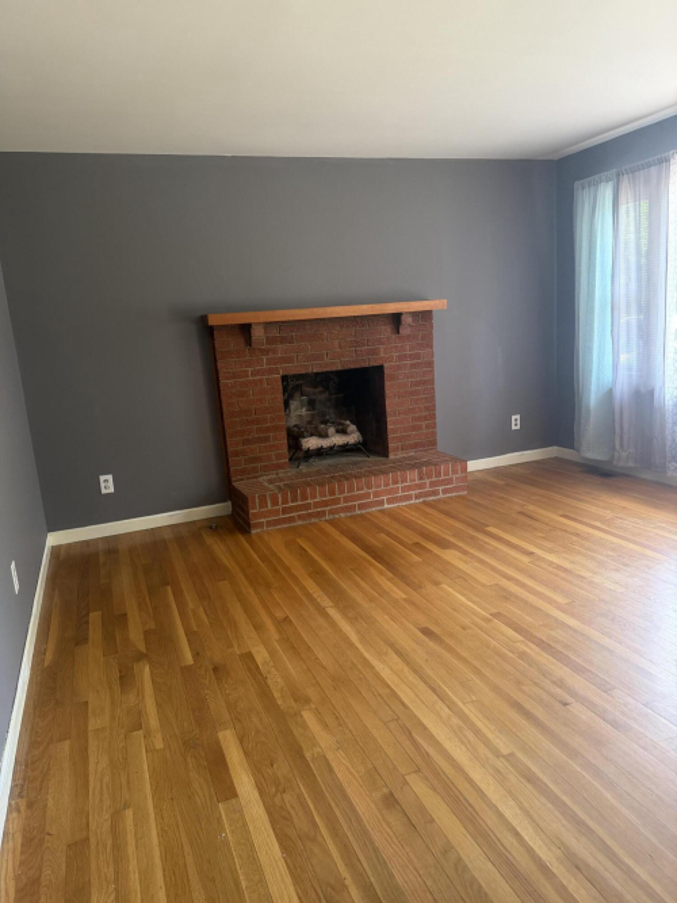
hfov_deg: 56.8
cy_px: 452
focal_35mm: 24
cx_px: 338
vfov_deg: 71.6
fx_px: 626
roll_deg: +4.6
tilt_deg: -10.9
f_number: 1.78
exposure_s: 1/84
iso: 200
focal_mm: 6.76
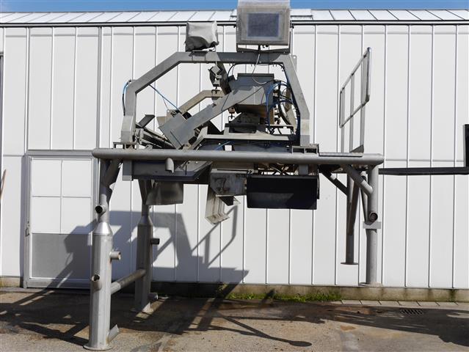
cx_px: 234
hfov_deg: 41.2
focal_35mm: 46
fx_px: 624
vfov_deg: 31.5
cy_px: 176
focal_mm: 23
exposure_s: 1/500
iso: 160
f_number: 9
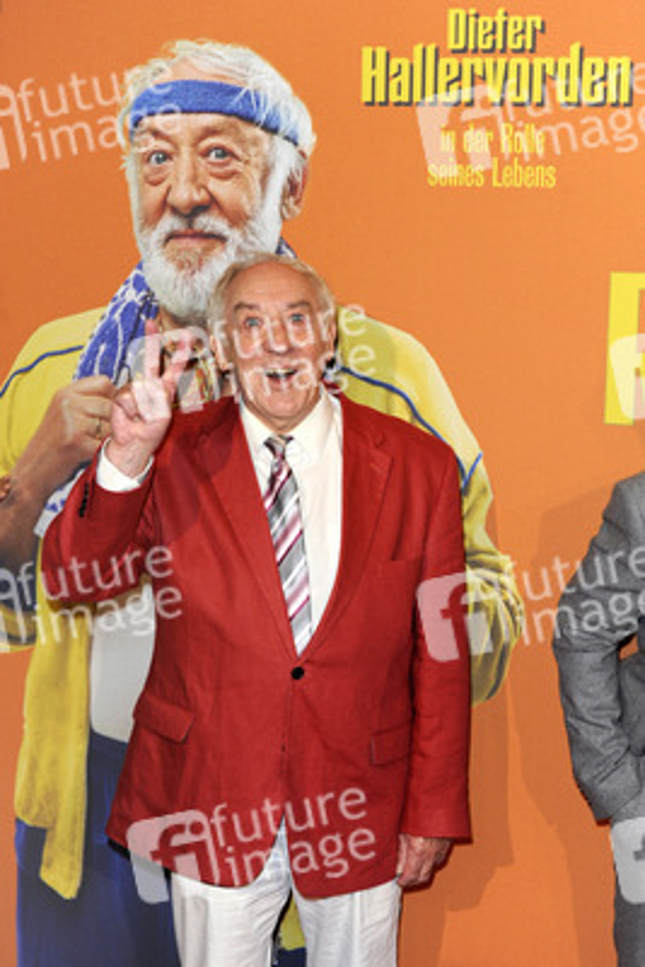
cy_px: 484
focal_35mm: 70
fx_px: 1879
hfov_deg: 19.5
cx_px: 322
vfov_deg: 28.8
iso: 800
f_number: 5.6
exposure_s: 1/250
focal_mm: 70
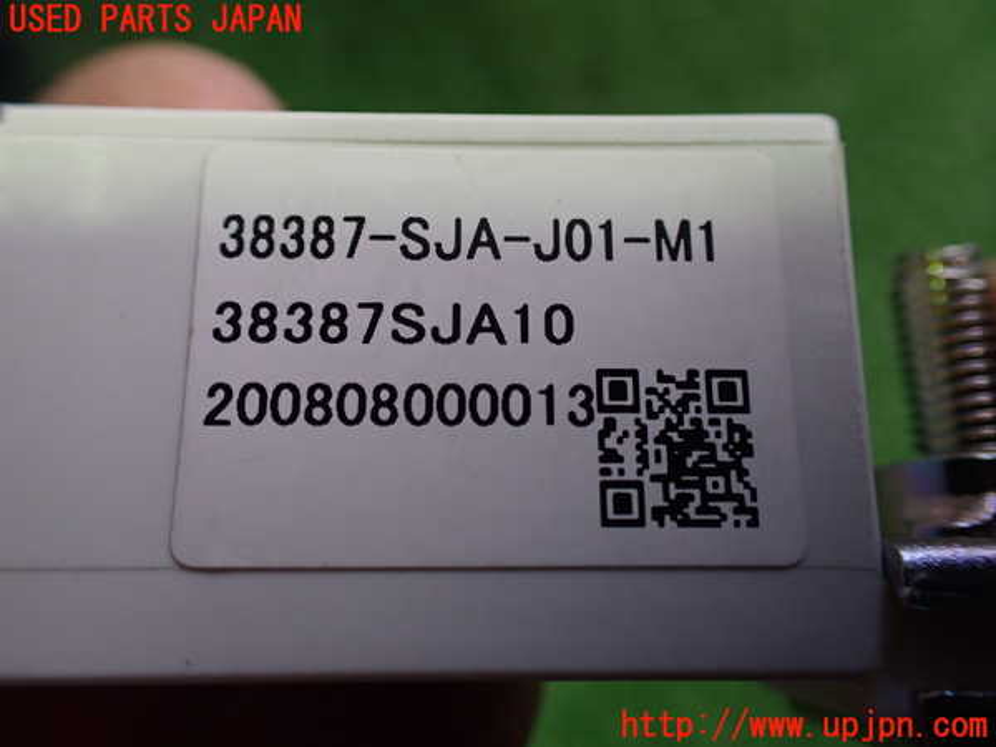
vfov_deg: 46.8
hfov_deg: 60.0
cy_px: 374
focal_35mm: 30
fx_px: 863
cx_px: 498
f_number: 2.3
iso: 320
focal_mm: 5.4
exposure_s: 1/125
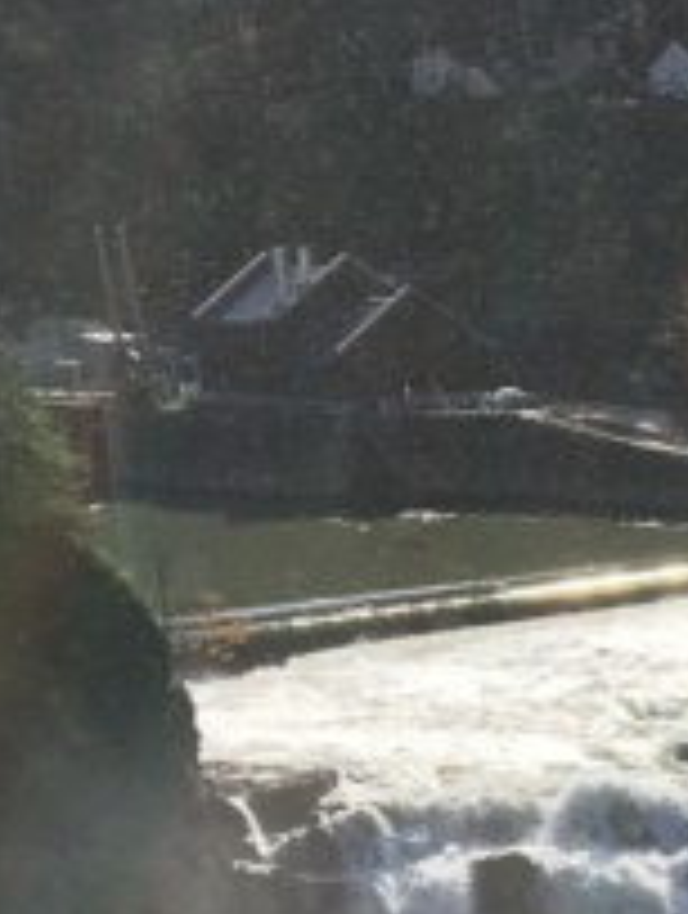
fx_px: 3857
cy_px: 1004
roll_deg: +1.7
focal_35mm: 146
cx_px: 1421
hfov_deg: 9.5
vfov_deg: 13.2
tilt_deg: -12.9
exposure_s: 1/1399
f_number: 2.2
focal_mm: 4.15
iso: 25
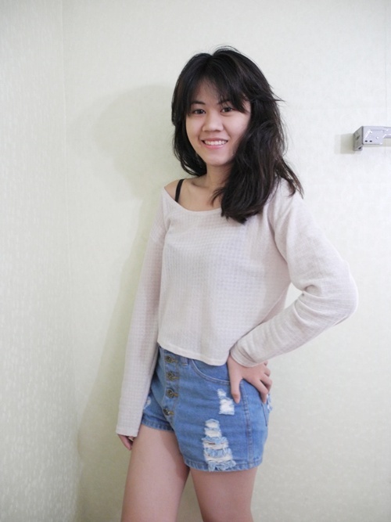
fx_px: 422
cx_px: 196
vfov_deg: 63.5
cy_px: 261
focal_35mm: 28
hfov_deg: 49.7
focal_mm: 6
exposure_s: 1/20
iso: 400
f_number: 2.8
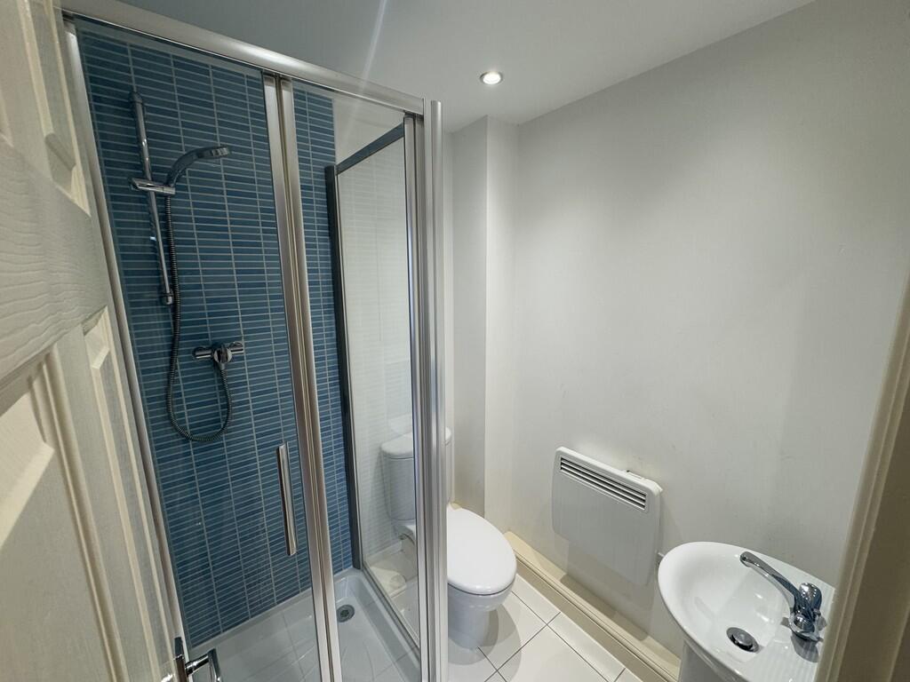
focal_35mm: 14
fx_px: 368
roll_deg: -0.2
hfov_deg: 102.1
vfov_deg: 85.7
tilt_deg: -11.8
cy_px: 341
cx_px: 455
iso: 125
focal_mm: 2.22
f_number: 2.2
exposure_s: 1/99
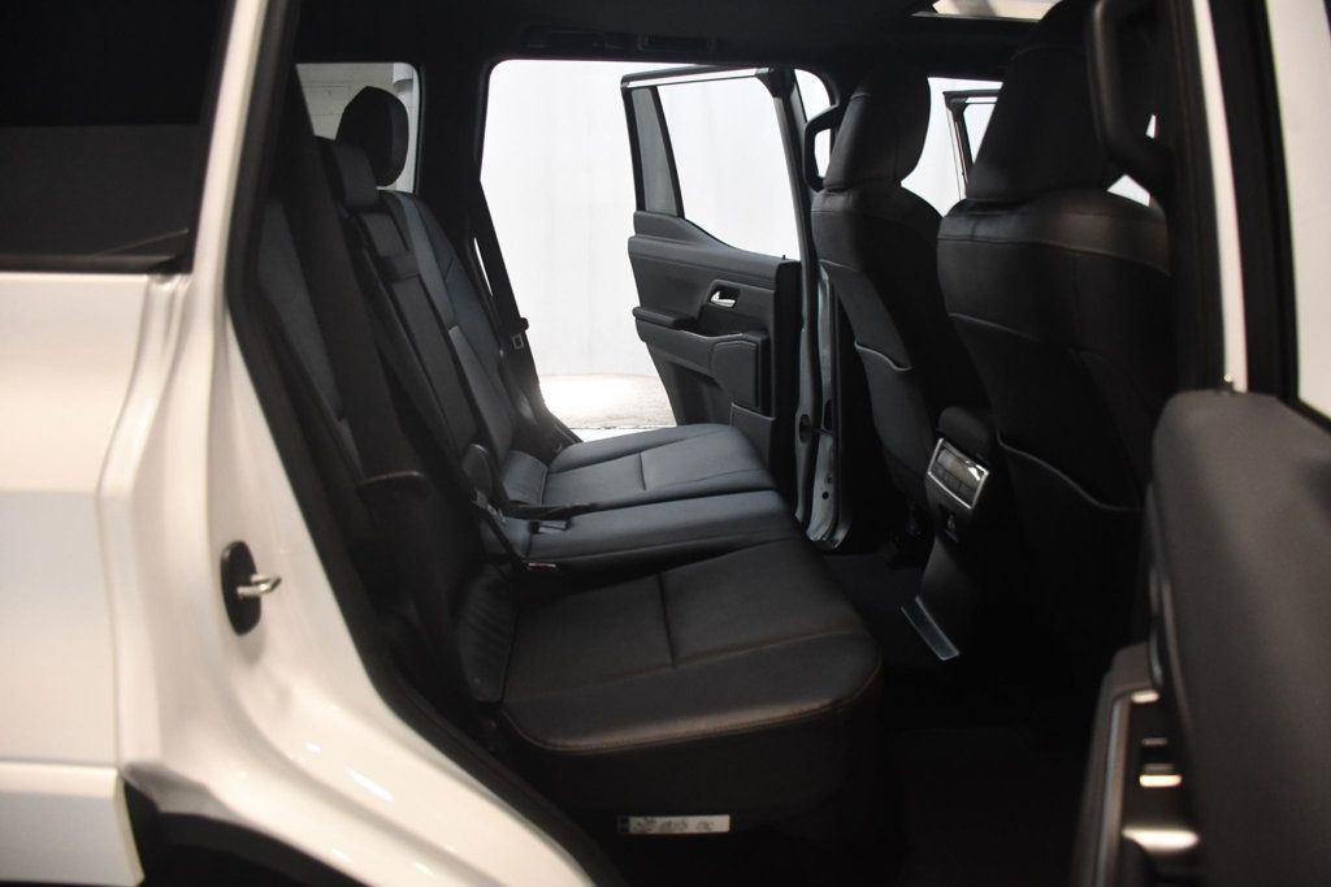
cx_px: 666
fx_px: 998
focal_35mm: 27
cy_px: 444
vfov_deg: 47.9
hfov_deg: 67.4
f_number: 3.5
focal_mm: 18
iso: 2200
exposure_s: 1/125
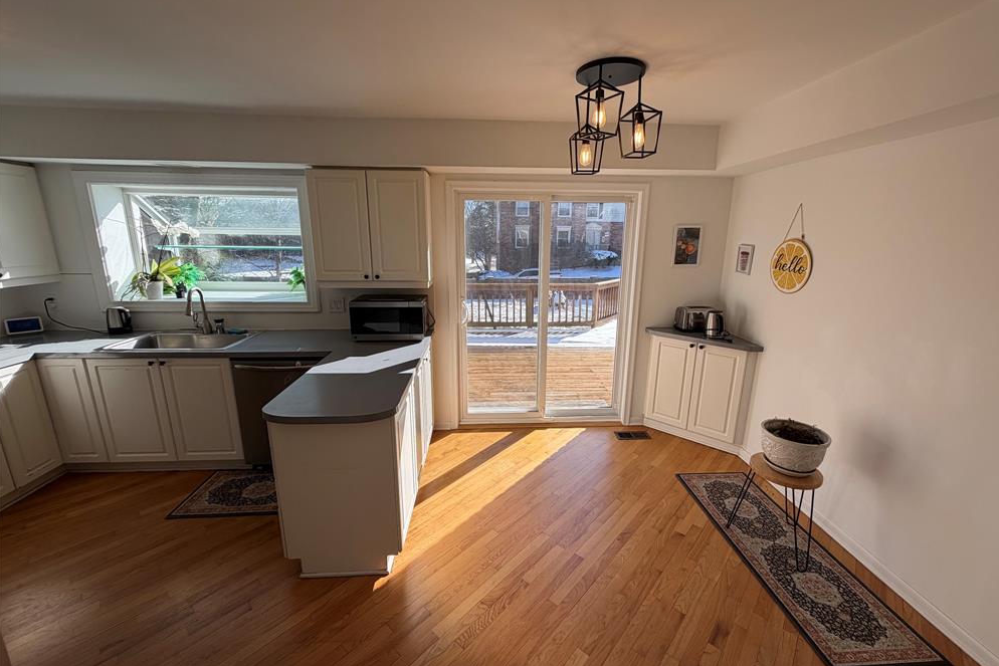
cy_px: 331
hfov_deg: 100.4
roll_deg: -1.2
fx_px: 416
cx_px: 510
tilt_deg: -13.1
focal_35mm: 15
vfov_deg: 77.3
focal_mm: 2.22
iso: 50
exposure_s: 1/502
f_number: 2.2
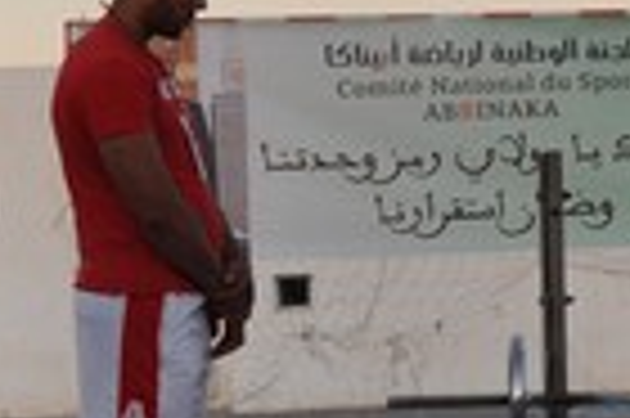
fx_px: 2749
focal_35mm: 157
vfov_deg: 8.7
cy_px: 47
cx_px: 819
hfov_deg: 12.7
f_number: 5.6
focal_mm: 23
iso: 220
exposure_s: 1/125
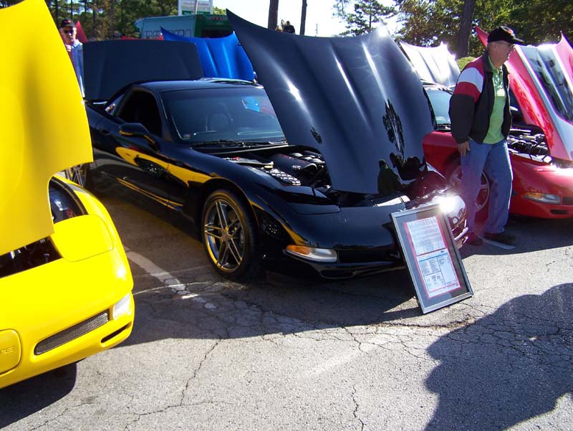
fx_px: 629
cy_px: 216
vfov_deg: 37.8
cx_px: 286
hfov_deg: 49.0
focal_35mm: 38
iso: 80
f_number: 2.8
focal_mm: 6.3
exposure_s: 1/640
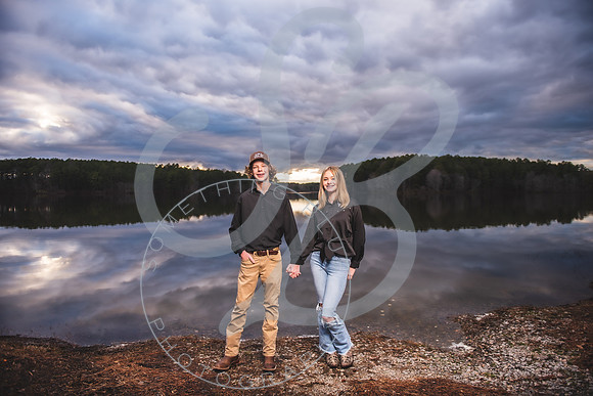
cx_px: 297
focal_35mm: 24
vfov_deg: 53.0
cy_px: 198
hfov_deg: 73.5
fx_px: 397
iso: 100
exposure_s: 1/250
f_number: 2.8
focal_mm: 24
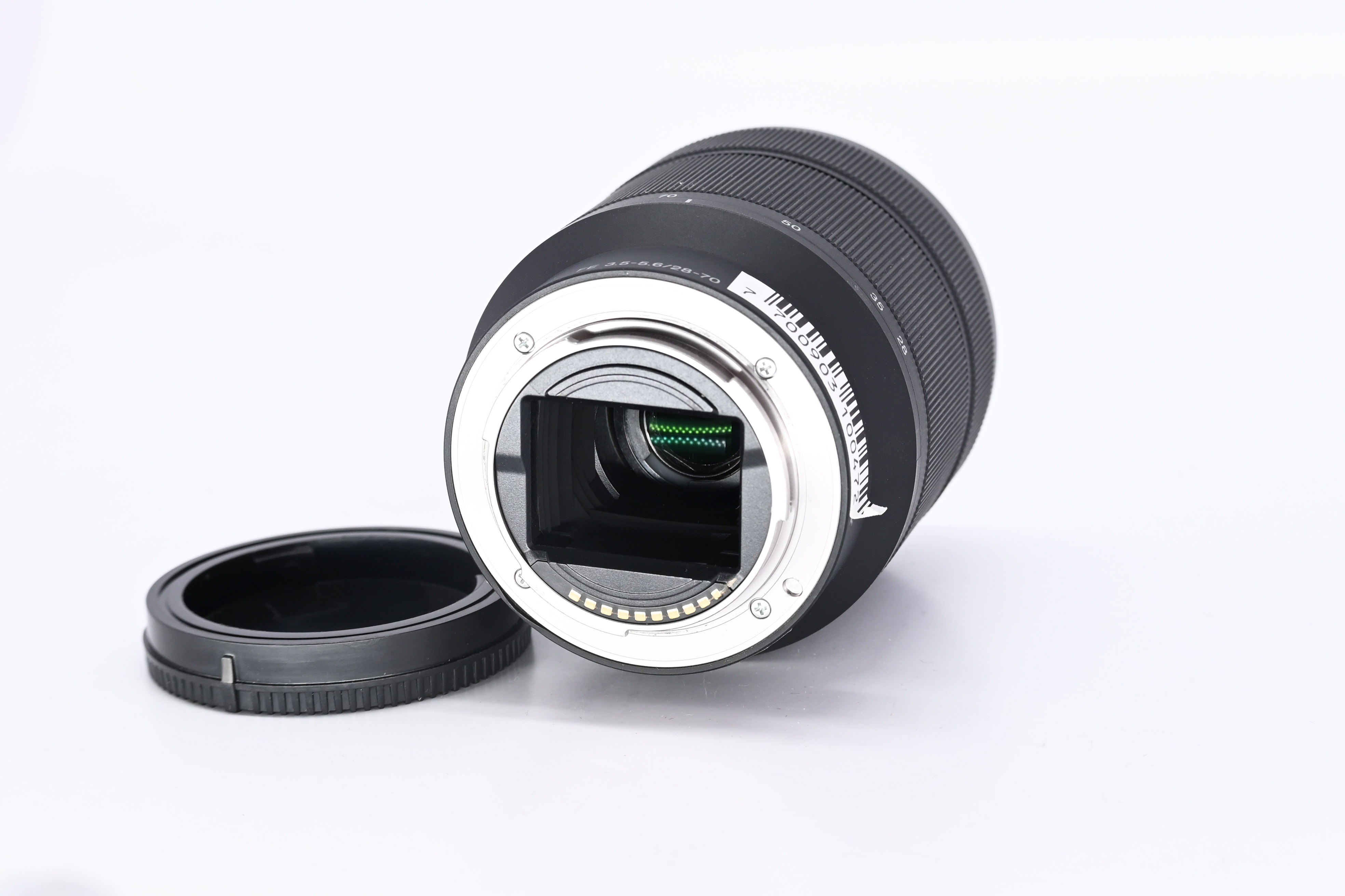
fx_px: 3026
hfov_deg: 25.1
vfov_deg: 16.9
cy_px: 448
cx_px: 672
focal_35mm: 81
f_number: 9
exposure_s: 1/160
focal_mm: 54
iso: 500
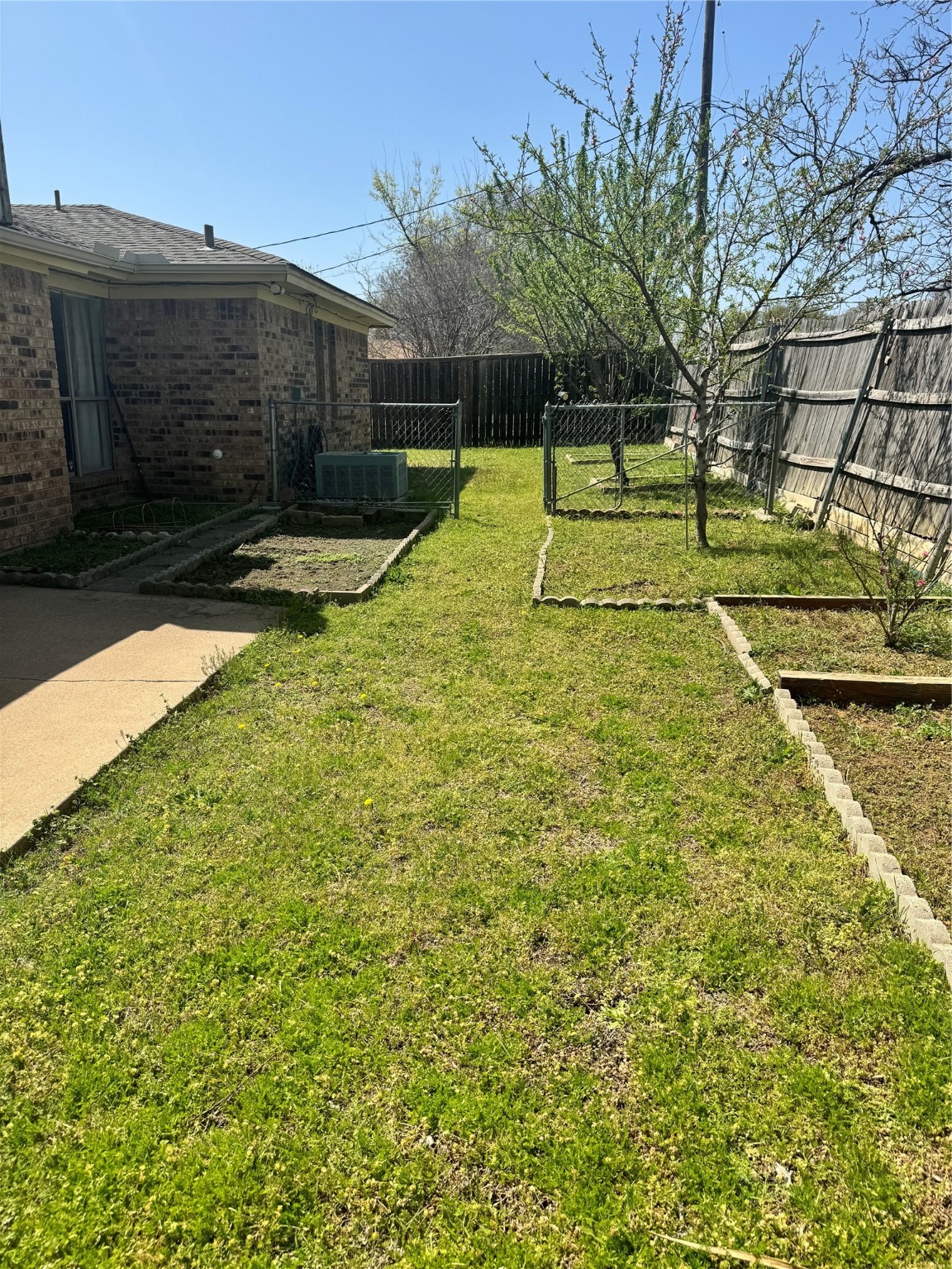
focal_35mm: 24
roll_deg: -0.3
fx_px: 880
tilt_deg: -14.3
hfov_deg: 56.8
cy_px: 634
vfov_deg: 71.6
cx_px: 476
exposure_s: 1/4049
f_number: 1.78
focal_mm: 6.76
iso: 80
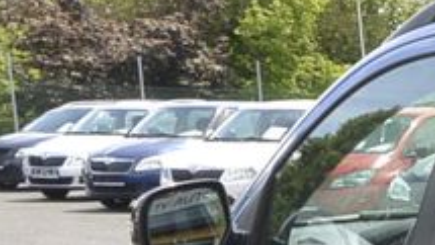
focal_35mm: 135
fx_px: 1557
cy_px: 582
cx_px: 953
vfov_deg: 8.3
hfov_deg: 13.1
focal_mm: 10
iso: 160
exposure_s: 1/250
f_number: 6.3
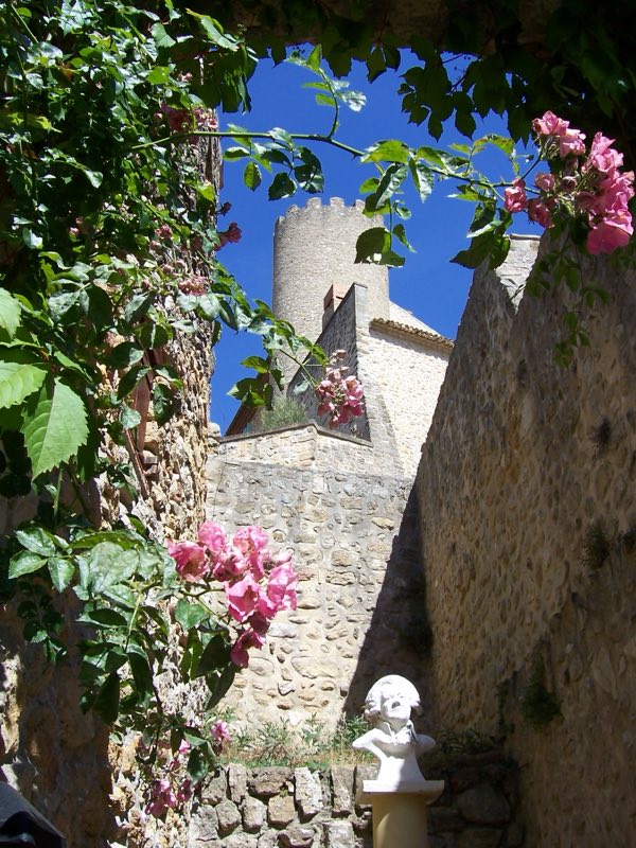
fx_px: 833
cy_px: 424
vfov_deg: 54.0
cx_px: 318
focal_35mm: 34
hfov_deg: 41.8
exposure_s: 1/350
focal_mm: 5.6
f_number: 5.6
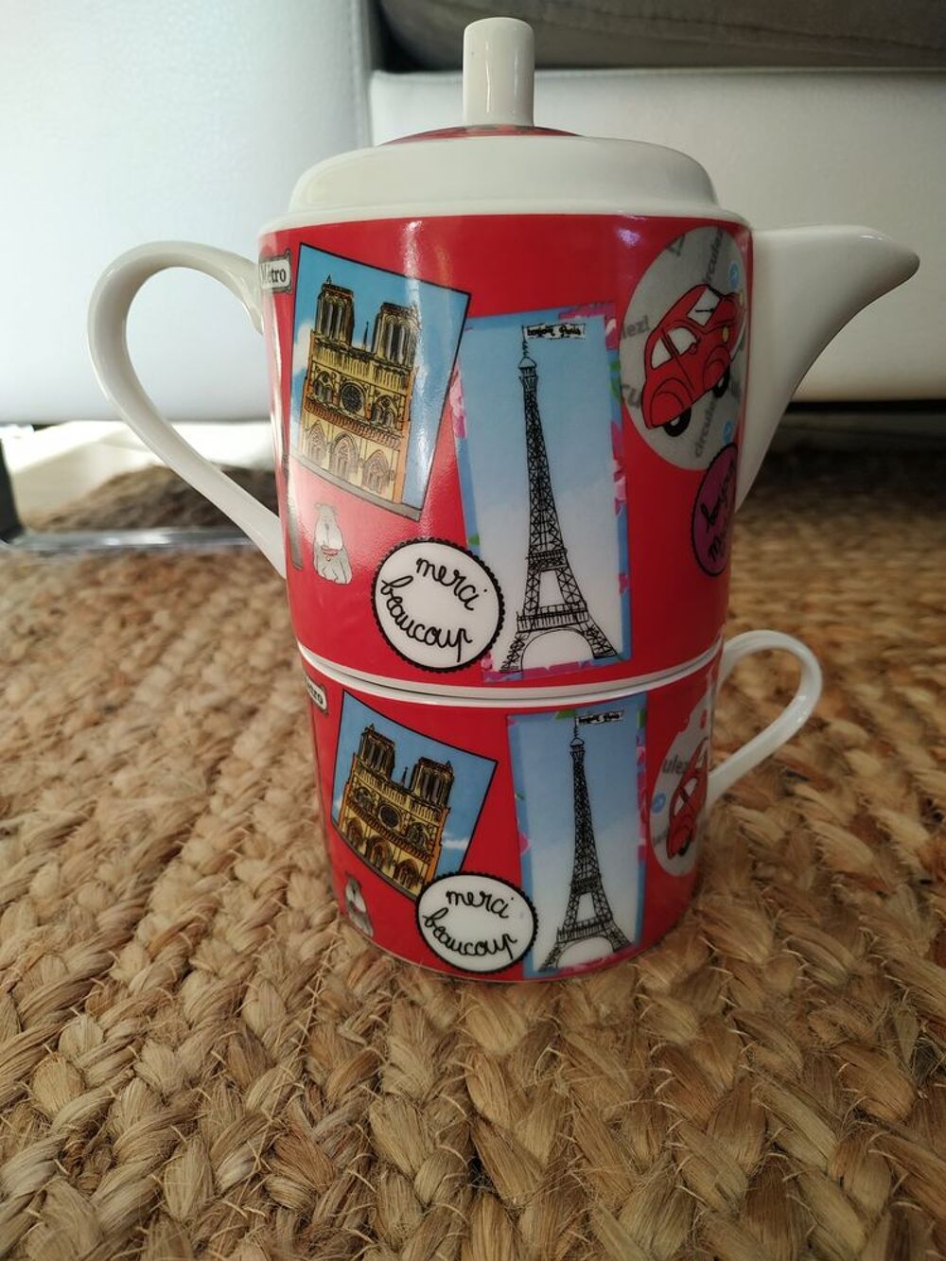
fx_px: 874
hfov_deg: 56.8
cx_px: 473
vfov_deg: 71.6
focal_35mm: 24
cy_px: 630
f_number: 1.9
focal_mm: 3.94
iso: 160
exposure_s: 1/113
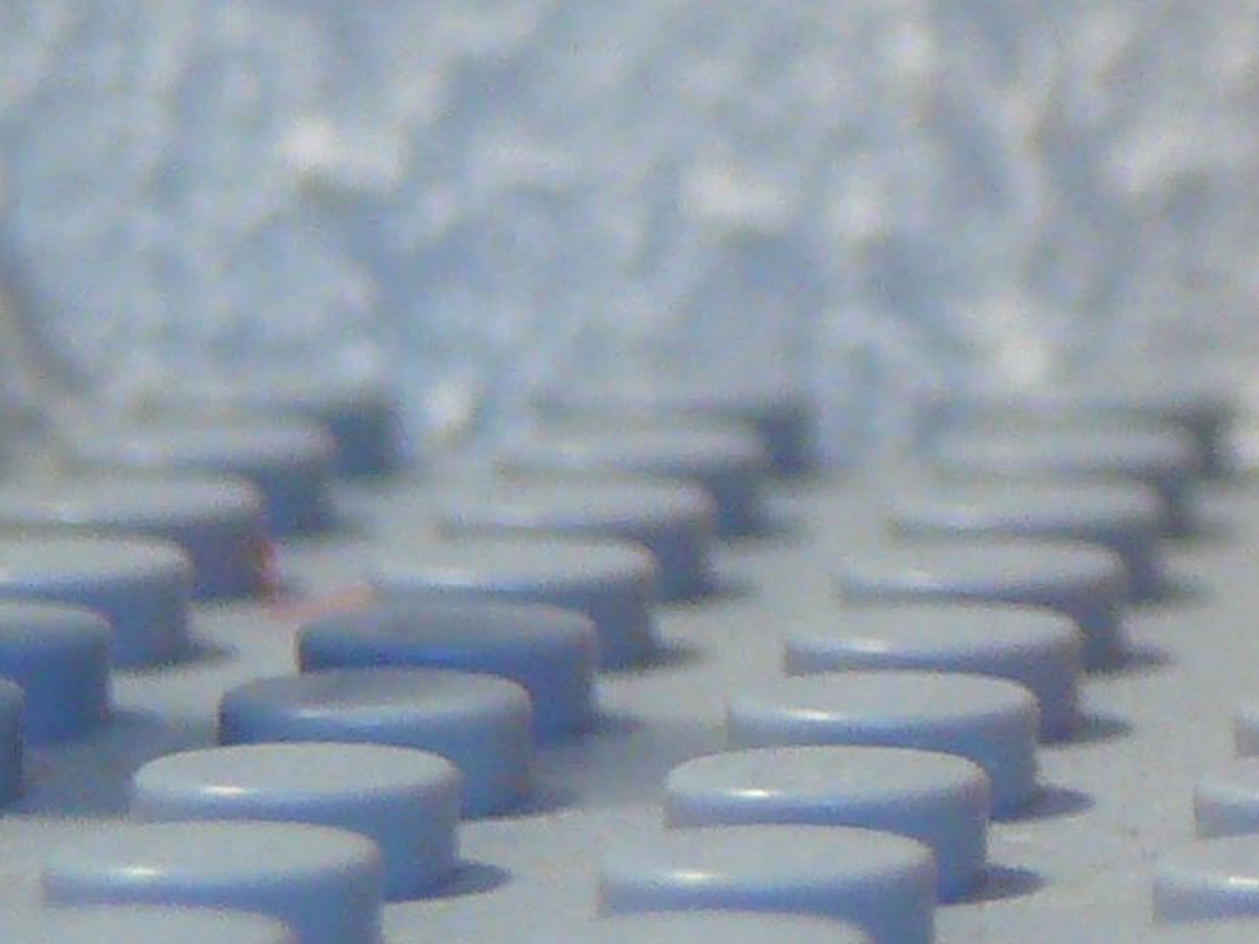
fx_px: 11093
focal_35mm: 305
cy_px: -558
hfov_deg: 6.4
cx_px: 2194
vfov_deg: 4.8
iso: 200
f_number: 3.8
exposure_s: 1/20
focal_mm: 12.2
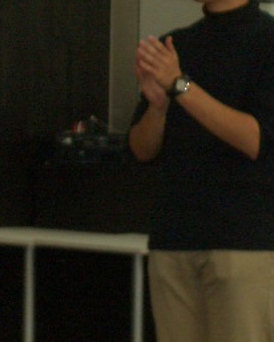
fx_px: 2167
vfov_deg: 9.0
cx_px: -81
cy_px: 28
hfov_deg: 7.2
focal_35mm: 214
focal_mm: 14.6
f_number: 4.4
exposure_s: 1/60
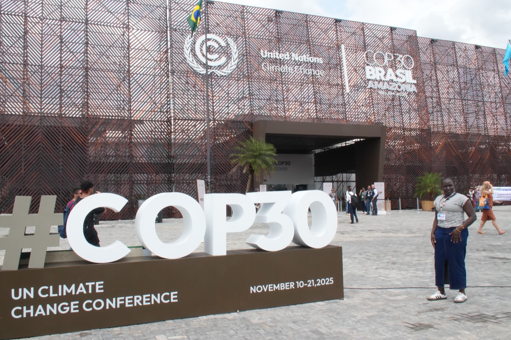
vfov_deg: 43.6
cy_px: 165
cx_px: 247
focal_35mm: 30
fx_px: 426
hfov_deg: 61.9
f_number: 22
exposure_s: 1/125
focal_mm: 18
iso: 800
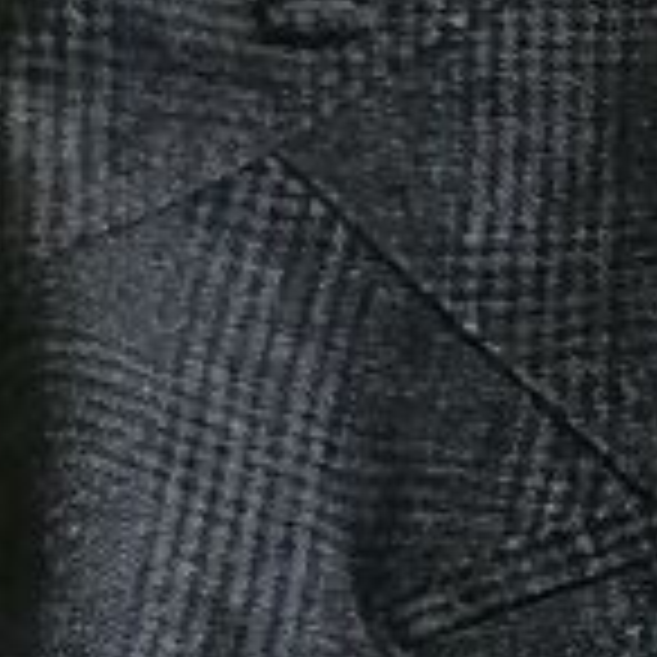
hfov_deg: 7.2
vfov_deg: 8.0
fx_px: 4681
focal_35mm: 218
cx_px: 1958
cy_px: 155
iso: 125
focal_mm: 4.75
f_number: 1.8
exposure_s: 1/50
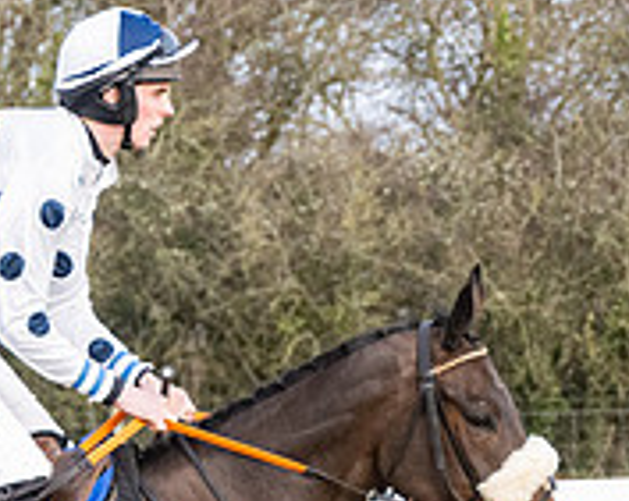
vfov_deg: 2.7
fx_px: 10742
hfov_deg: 3.3
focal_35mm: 578
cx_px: -396
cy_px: 800
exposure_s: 1/2000
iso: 800
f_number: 5
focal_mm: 110
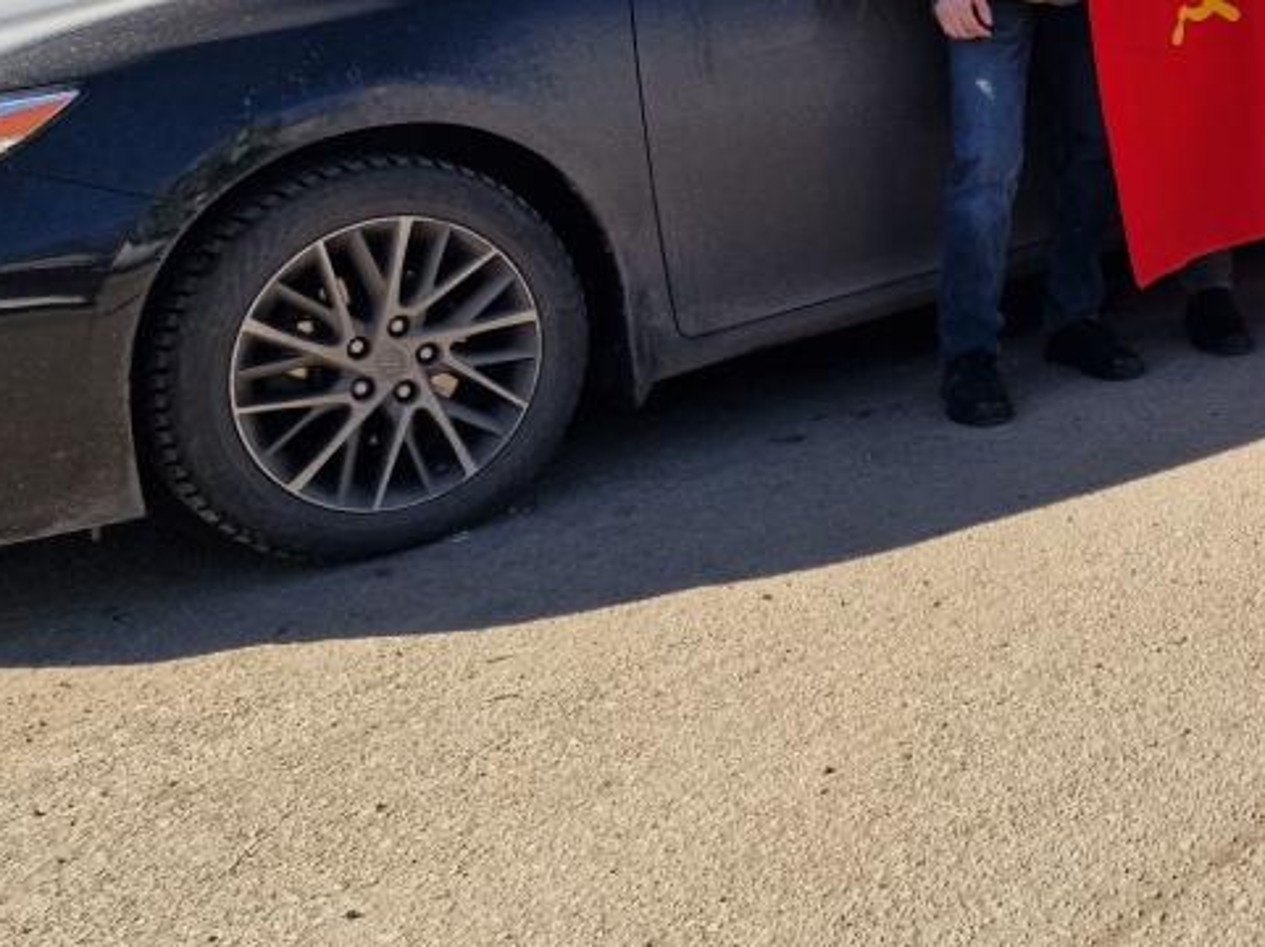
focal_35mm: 49
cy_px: 84
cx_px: 1249
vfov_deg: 28.4
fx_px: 1789
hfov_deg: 35.4
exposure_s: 1/990
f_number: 1.8
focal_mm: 6.4
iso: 50
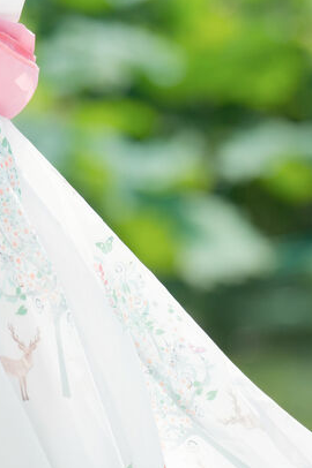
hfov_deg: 2.8
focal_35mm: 488
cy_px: -176
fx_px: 6354
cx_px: -165
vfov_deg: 4.2
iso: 100
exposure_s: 1/500
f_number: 3.5
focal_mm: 110
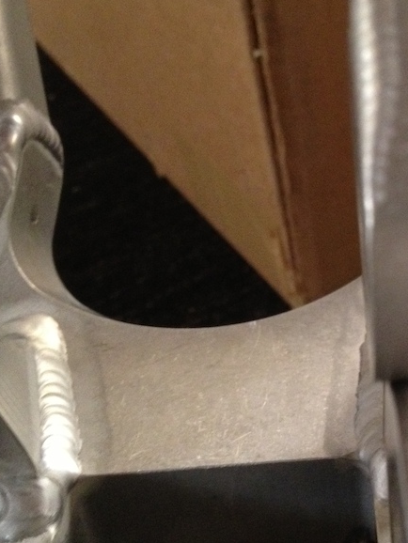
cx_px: 354
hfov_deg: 23.2
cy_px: 329
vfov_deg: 31.1
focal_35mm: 62
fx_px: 974
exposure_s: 1/15
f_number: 2.4
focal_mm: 4.28
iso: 400
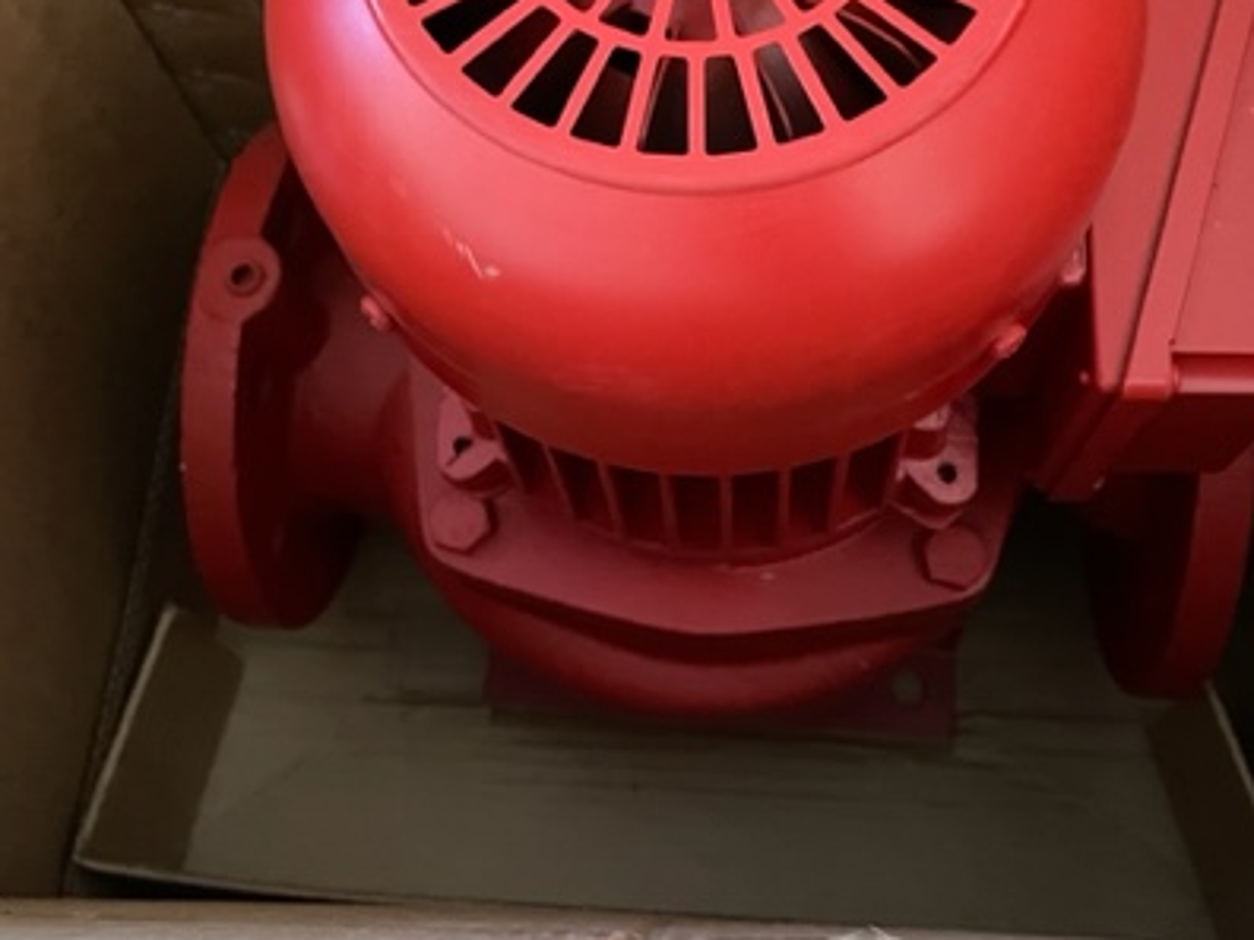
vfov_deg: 34.0
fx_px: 1521
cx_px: 709
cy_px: 310
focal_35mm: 42
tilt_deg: -69.6
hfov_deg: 44.7
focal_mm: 4.2
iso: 1000
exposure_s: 1/30
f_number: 1.6
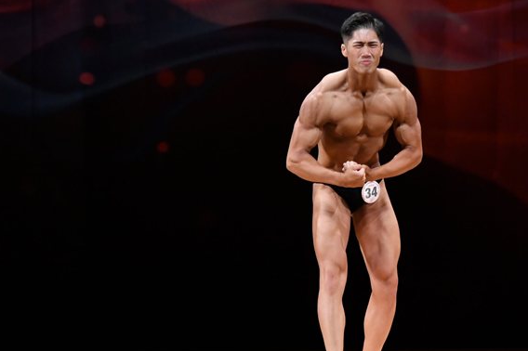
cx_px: 342
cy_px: 193
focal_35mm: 307
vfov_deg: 4.5
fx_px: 4500
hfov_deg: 6.7
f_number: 5.6
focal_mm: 150
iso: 3200
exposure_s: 1/400
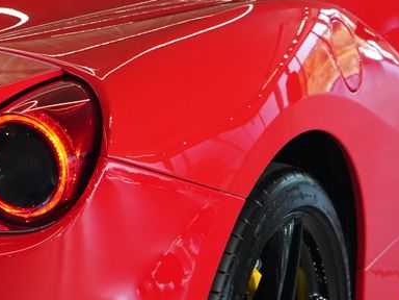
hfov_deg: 11.4
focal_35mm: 172
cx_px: 26
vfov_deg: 8.6
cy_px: 139
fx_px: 1983
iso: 3200
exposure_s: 1/160
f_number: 5.6
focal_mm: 67
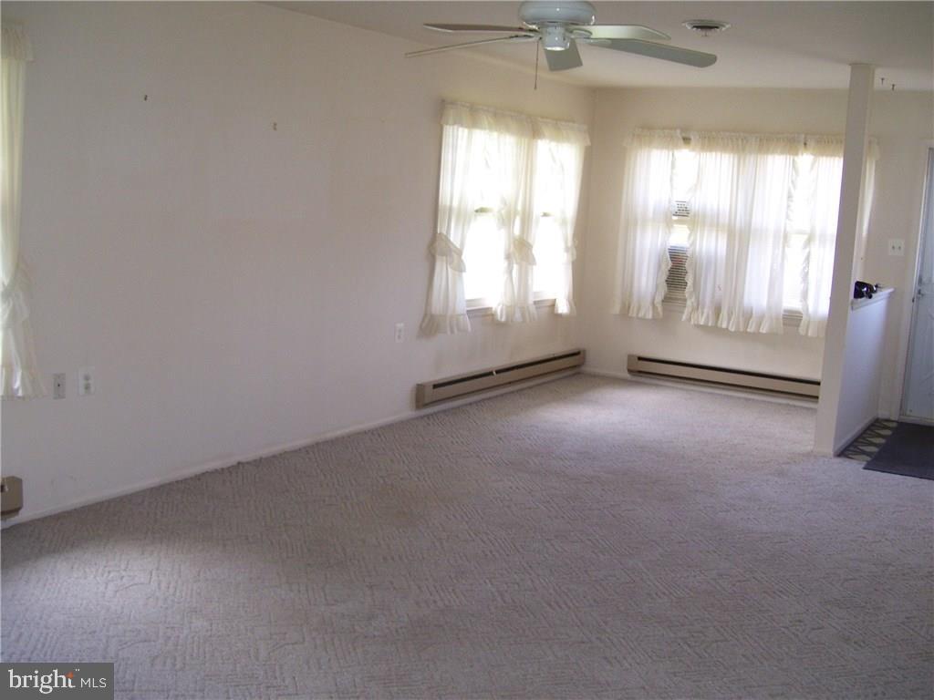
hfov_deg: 50.1
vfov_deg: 38.7
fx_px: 998
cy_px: 350
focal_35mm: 37
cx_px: 467
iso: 125
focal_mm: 6
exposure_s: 1/60
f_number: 2.7
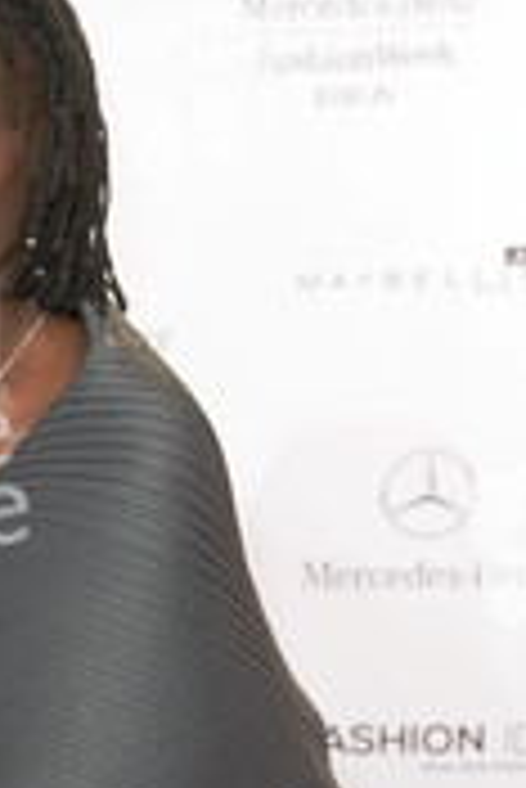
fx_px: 1903
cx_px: -70
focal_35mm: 87
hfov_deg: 15.3
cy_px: 743
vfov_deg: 22.7
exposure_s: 1/250
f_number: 5.6
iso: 1600
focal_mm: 38
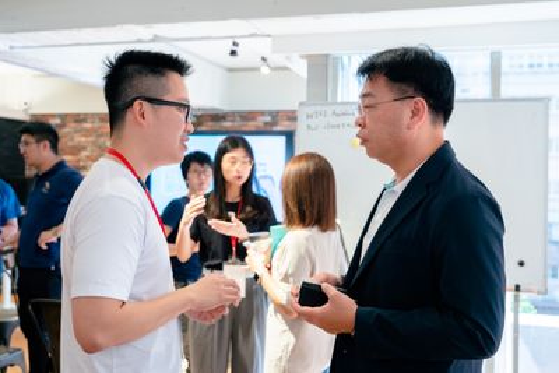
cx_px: 280
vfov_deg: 32.7
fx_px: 637
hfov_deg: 47.4
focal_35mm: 41
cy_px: 186
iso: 1600
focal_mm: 27.4
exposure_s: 1/125
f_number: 2.8
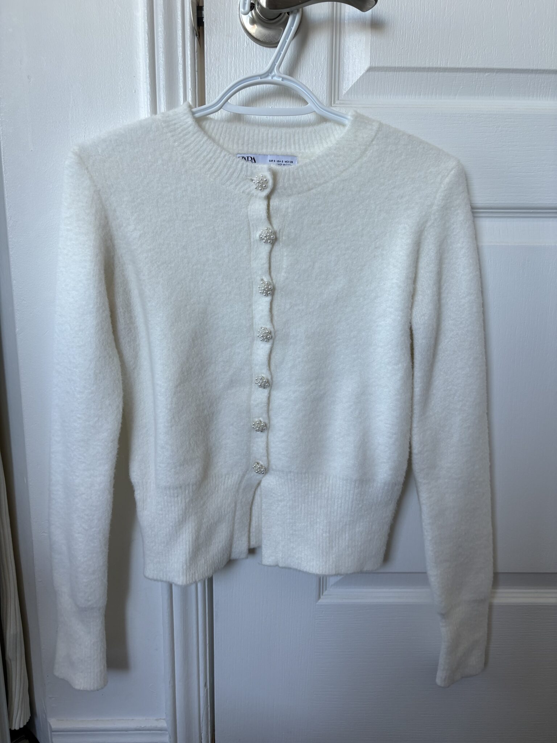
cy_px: 372
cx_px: 278
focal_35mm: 26
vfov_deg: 67.3
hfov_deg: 53.1
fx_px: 558
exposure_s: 1/121
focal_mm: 5.96
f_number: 1.6
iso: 64
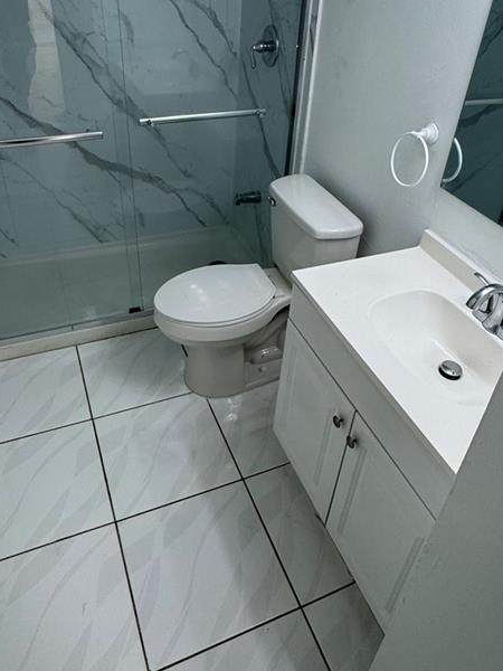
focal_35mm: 28
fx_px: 542
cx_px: 254
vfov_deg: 62.9
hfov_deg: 49.7
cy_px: 268
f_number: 2.2
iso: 64
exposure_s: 1/120
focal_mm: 2.22
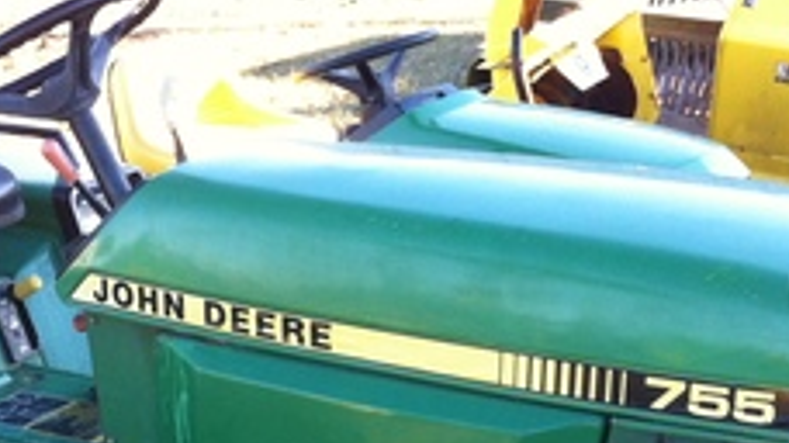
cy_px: 613
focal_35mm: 91
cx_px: 204
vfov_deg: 12.8
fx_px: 1903
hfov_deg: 23.2
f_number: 2.8
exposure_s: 1/108
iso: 80
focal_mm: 3.85
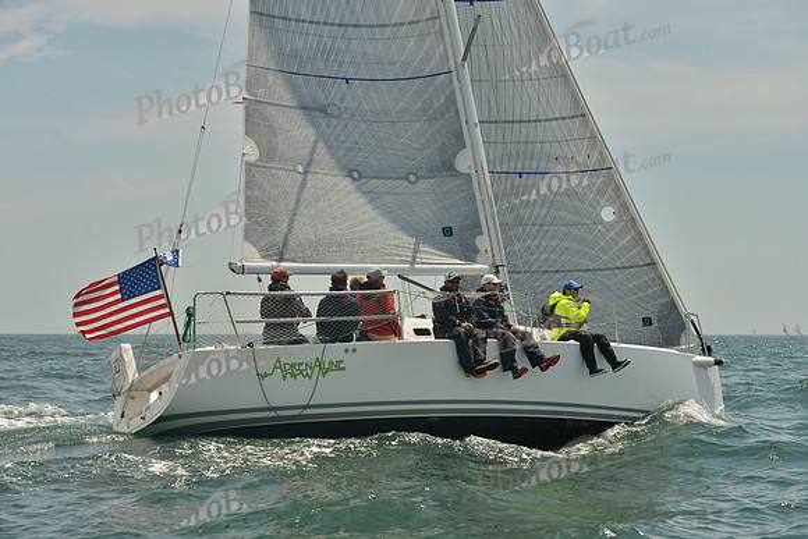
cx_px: 404
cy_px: 270
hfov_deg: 28.8
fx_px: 1571
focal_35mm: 70
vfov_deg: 19.5
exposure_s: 1/1250
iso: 200
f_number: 8
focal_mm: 70
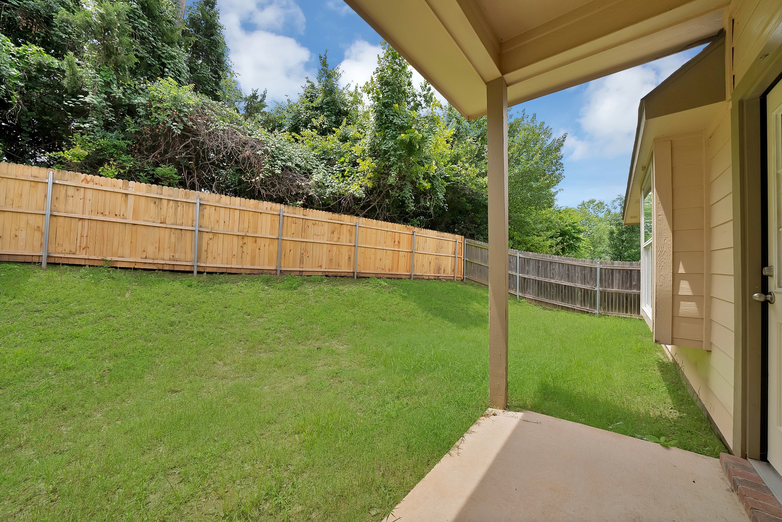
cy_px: 261
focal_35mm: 12
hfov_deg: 112.6
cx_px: 391
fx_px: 261
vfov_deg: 90.1
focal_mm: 12
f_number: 9
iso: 640
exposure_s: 1/320
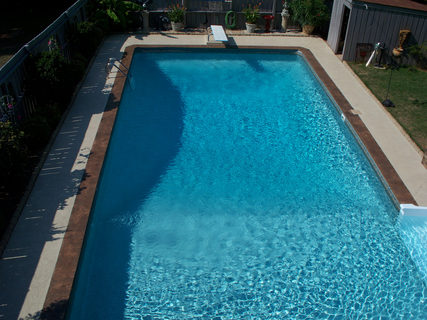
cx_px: 214
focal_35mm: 36
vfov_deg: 39.7
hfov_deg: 51.4
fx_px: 444
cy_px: 160
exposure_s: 1/800
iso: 64
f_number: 5
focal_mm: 7.54
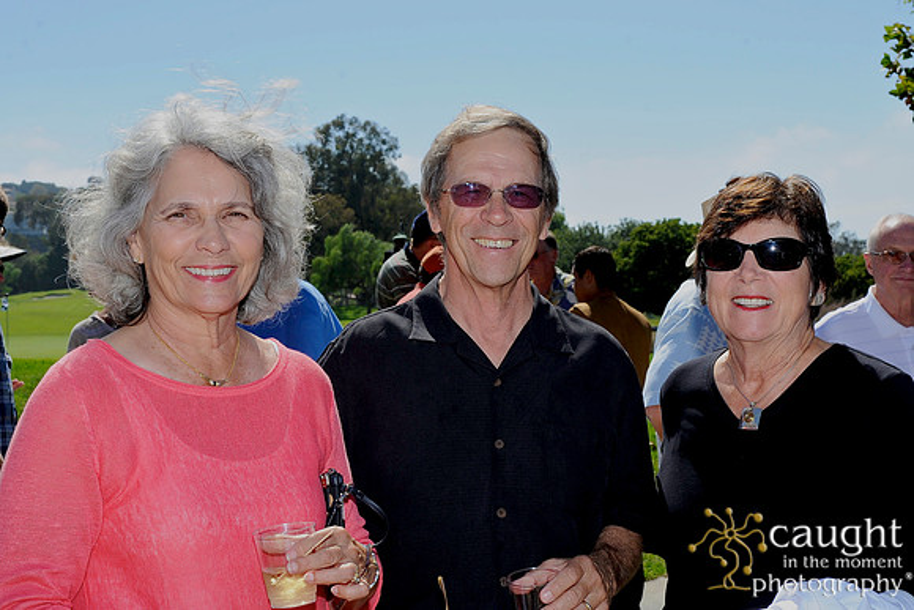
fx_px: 1219
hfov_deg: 41.1
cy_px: 305
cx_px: 457
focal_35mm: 48
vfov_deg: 28.1
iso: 200
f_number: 11
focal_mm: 48
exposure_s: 1/250
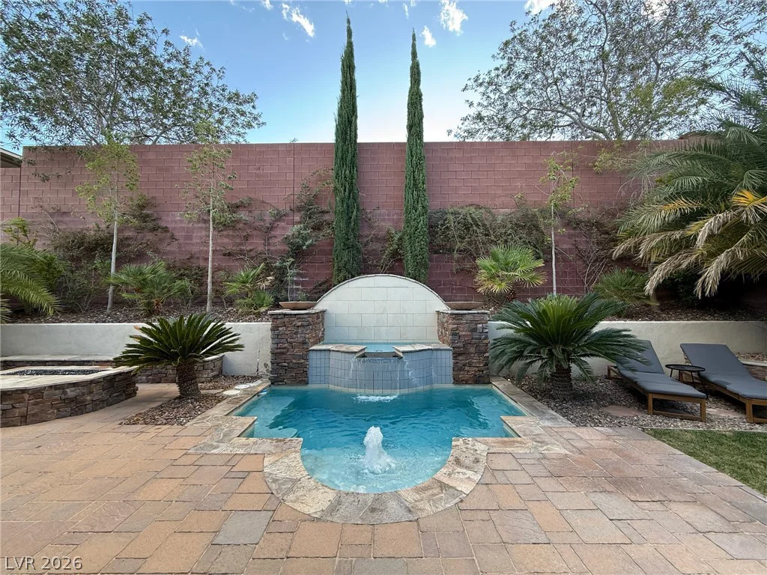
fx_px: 310
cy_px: 288
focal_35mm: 14
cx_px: 384
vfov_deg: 85.7
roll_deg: -0.3
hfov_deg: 102.1
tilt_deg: +2.6
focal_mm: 2.22
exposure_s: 1/99
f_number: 2.2
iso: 64
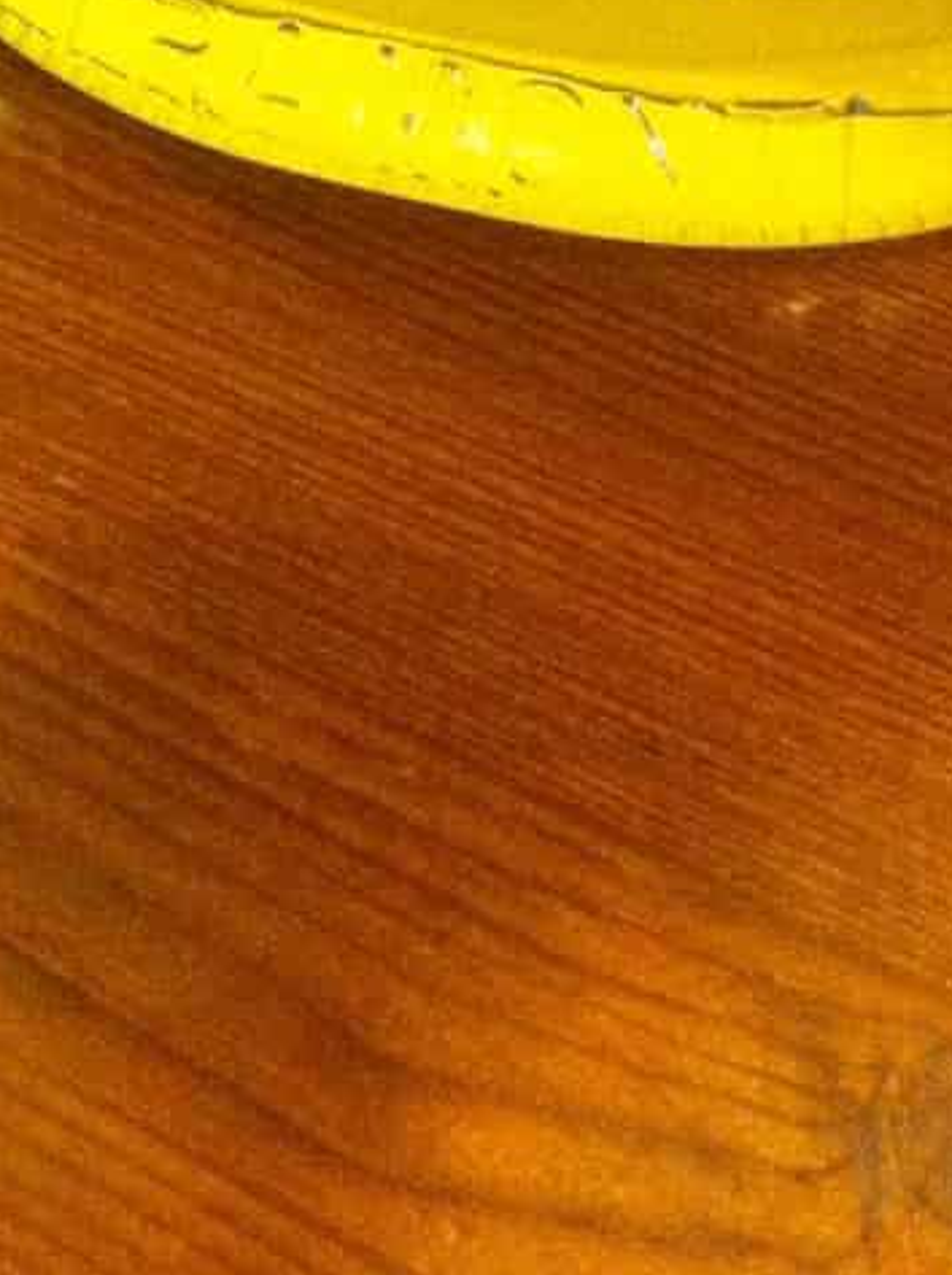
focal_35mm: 119
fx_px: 4377
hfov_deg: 12.2
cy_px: -179
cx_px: -132
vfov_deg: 16.0
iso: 640
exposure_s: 1/15
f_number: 2.8
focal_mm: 3.9
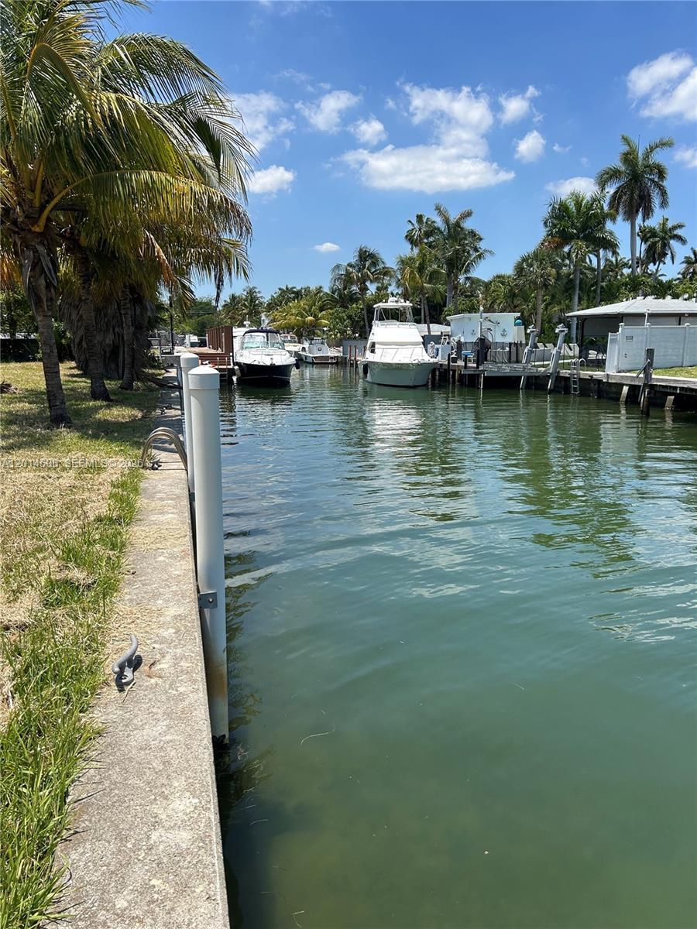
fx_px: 698
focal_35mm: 26
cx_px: 348
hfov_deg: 53.1
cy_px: 464
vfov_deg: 67.3
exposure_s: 1/4115
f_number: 1.5
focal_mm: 5.7
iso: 50
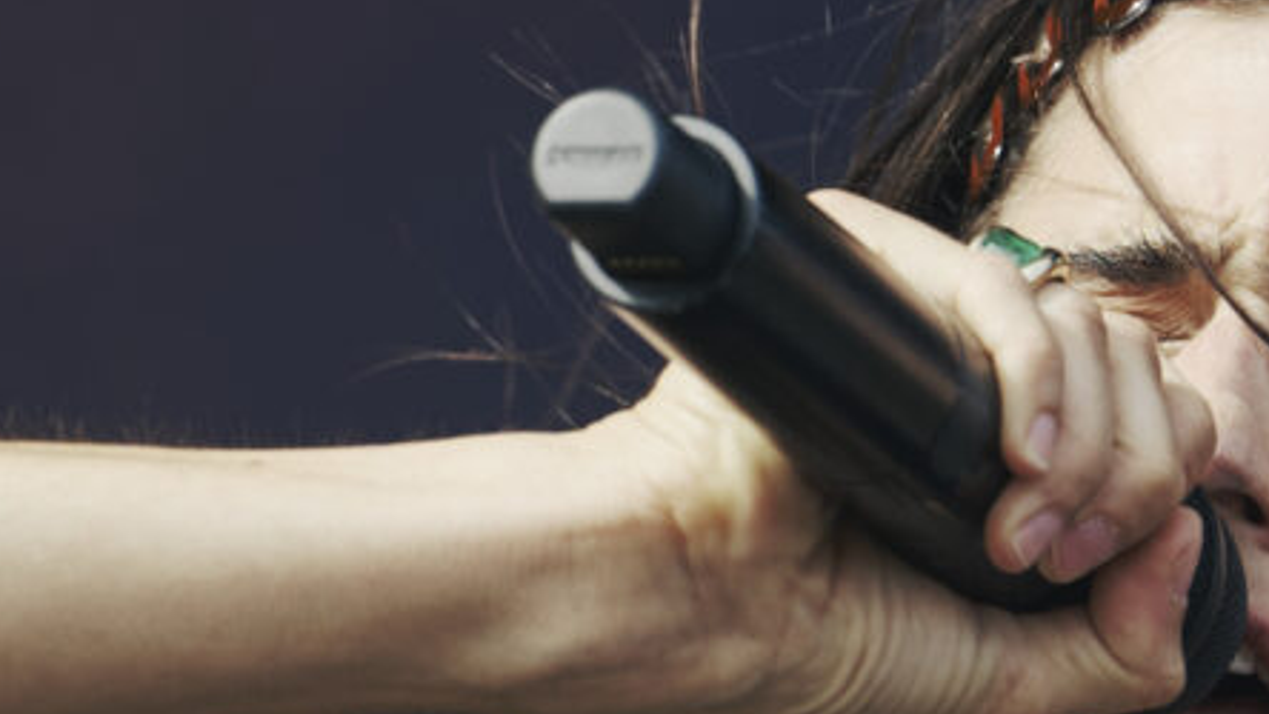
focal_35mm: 950
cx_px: 663
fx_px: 31974
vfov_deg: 1.3
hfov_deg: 2.3
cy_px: 1432
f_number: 3.2
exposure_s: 1/400
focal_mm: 140
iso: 64
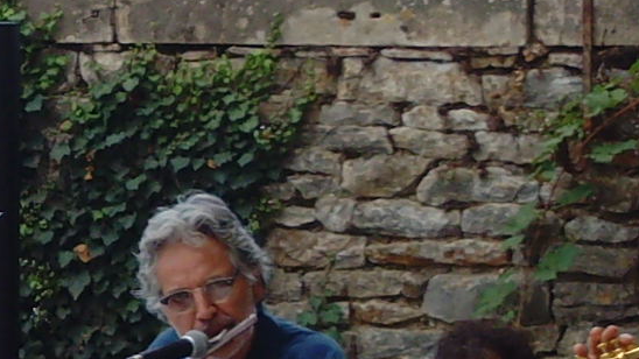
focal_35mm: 271
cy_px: 186
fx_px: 4591
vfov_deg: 4.5
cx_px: -477
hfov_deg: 7.7
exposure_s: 1/45
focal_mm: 10.2
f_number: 3.9
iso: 120
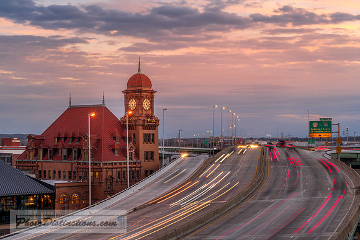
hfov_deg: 24.8
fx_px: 820
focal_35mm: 82
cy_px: 120
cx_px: 180
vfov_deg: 16.7
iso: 64
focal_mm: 78
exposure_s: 1.6
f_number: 22
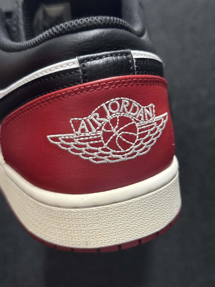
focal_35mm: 48
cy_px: 144
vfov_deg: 39.7
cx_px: 108
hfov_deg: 30.3
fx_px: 398
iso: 320
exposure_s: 1/33
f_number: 1.78
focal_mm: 6.86
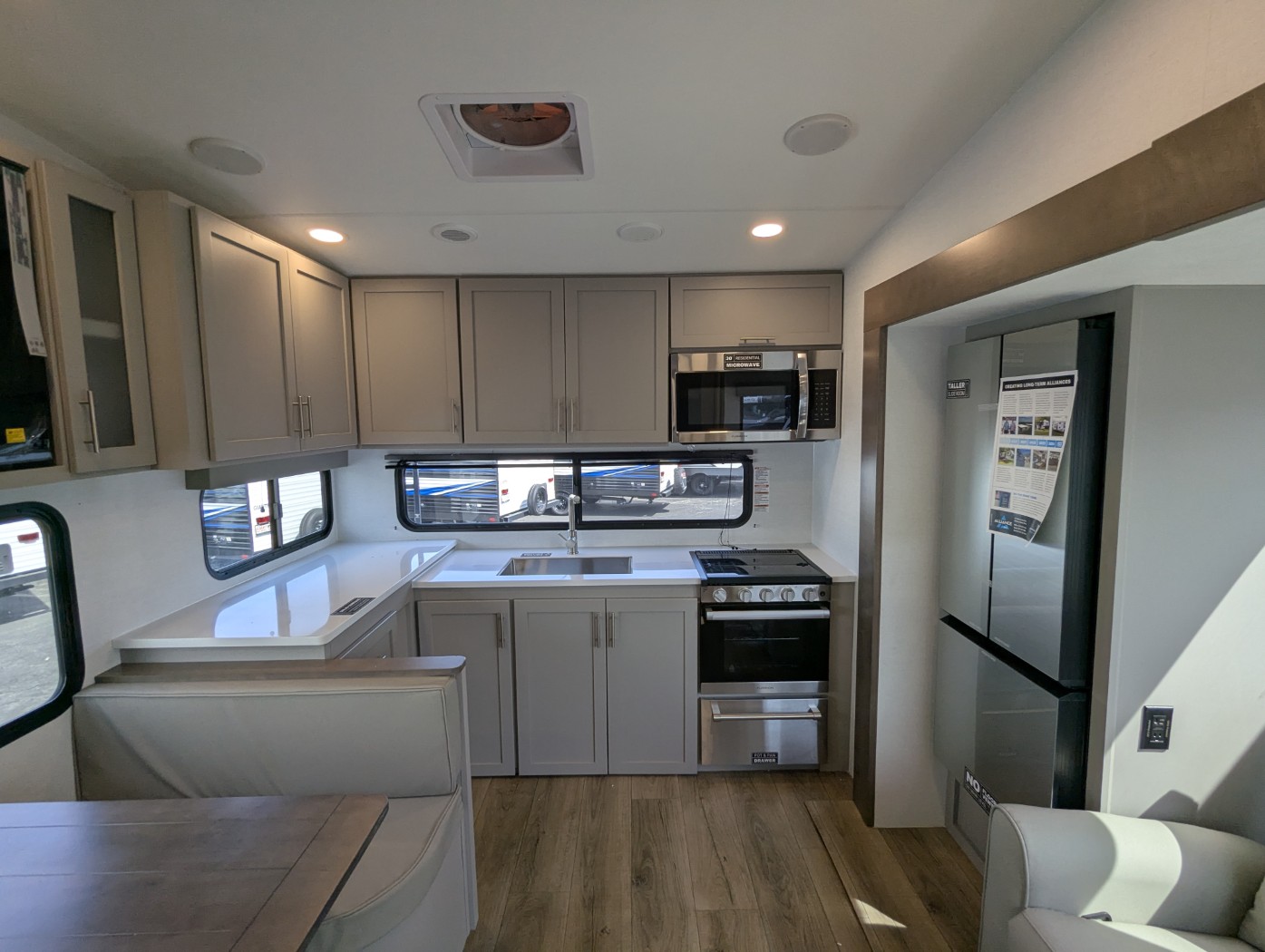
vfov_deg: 78.2
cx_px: 632
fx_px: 585
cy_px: 476
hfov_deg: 94.4
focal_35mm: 16
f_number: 2.2
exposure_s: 1/128
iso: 70
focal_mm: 2.35
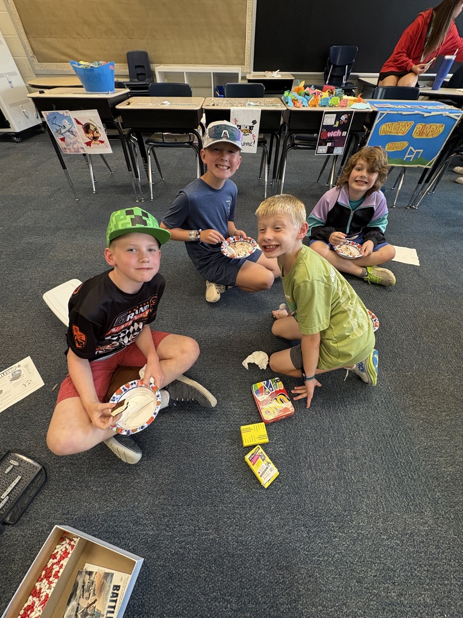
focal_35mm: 14
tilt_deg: -46.6
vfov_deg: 102.1
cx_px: 232
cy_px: 309
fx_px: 250
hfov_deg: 85.7
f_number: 2.2
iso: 200
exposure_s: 1/62
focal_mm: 2.22
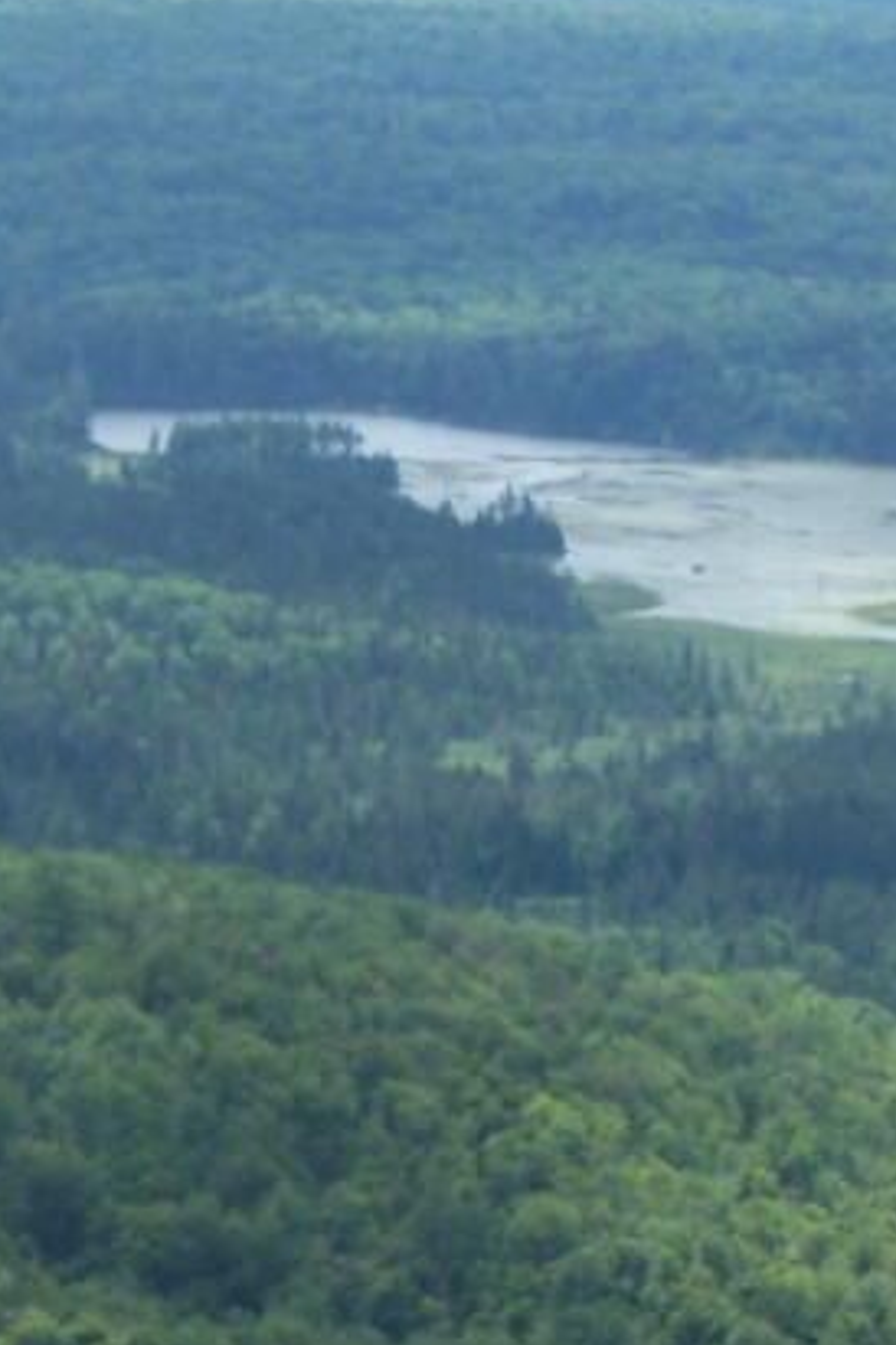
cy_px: 265
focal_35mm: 303
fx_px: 11311
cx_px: -229
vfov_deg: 6.8
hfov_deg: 4.5
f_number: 3.2
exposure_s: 1/800
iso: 80
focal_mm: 19.4
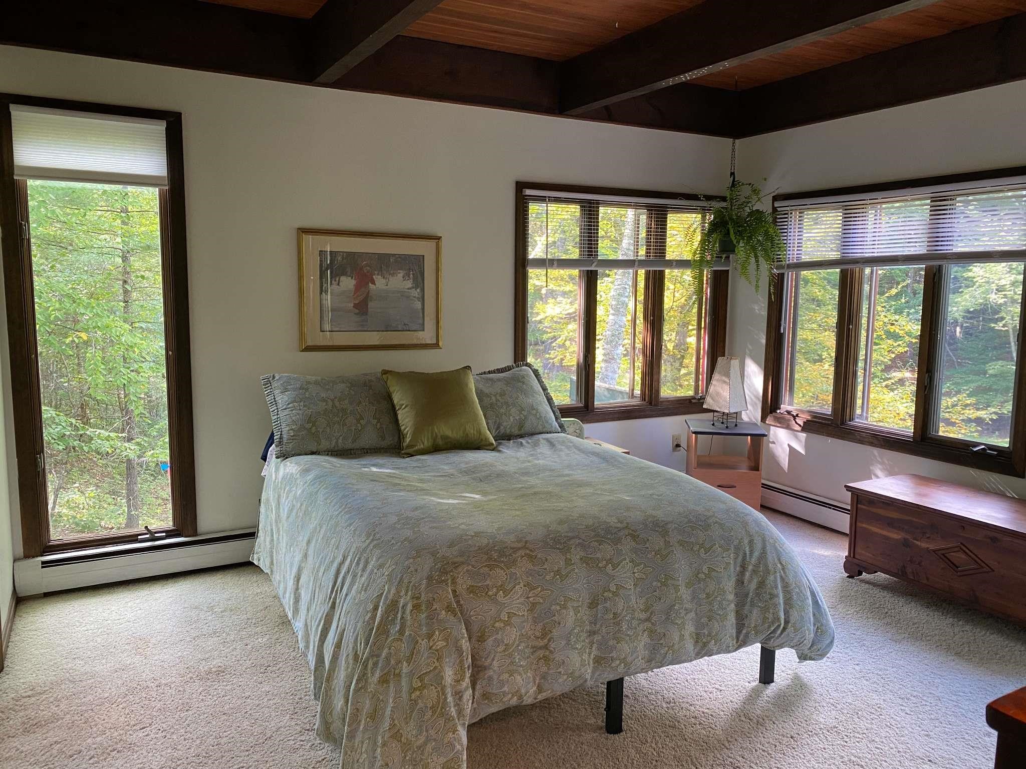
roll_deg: -0.9
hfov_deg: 67.3
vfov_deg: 53.1
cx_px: 513
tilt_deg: -7.5
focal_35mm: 26
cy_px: 384
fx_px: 771
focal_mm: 4.25
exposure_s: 1/60
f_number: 1.8
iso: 160
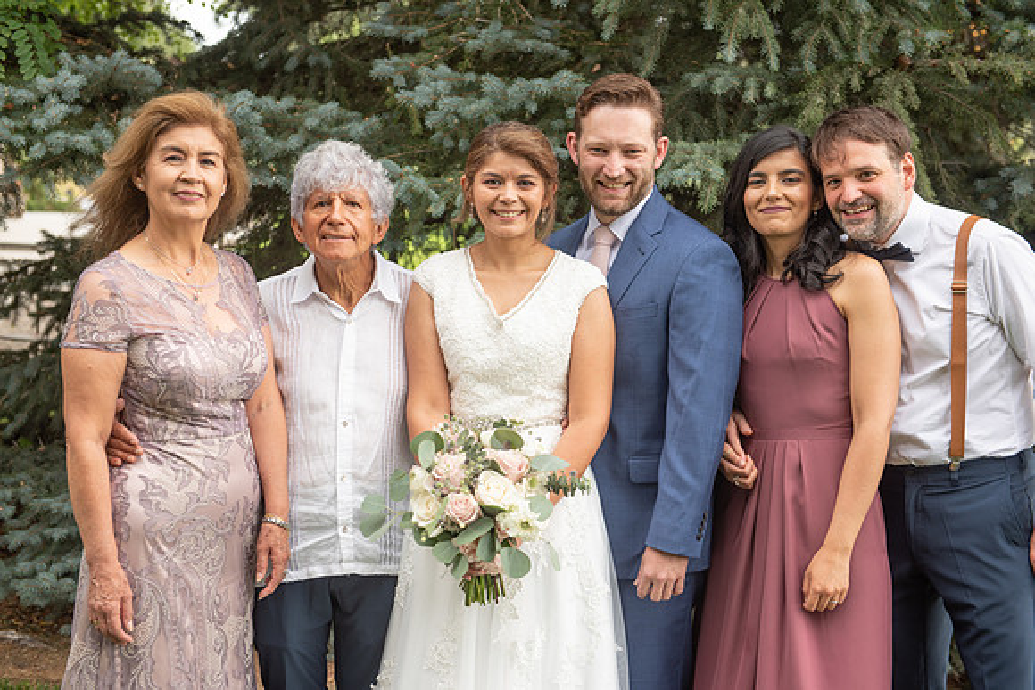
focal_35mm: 55
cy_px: 345
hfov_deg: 36.2
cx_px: 518
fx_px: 1582
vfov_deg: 24.6
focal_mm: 55
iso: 100
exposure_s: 1/80
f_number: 4.5
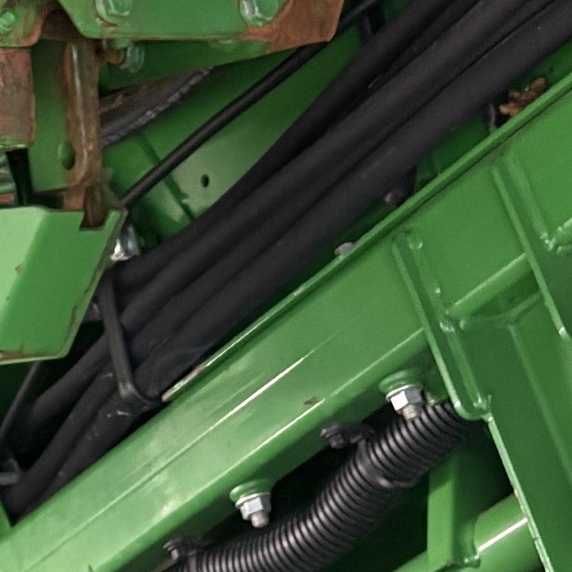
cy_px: -310
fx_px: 2842
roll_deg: +6.7
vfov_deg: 11.0
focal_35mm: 152
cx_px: -162
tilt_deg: +22.9
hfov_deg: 11.2
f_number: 1.6
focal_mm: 5.96
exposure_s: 1/60
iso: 400
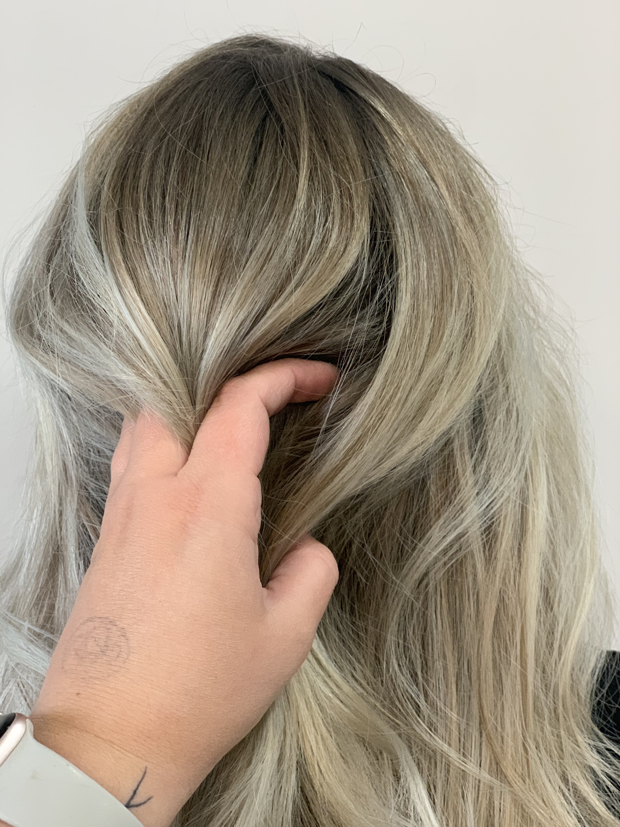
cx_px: 310
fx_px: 1242
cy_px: 414
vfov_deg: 36.8
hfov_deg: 28.0
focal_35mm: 52
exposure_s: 1/60
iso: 250
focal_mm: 6
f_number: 2.4
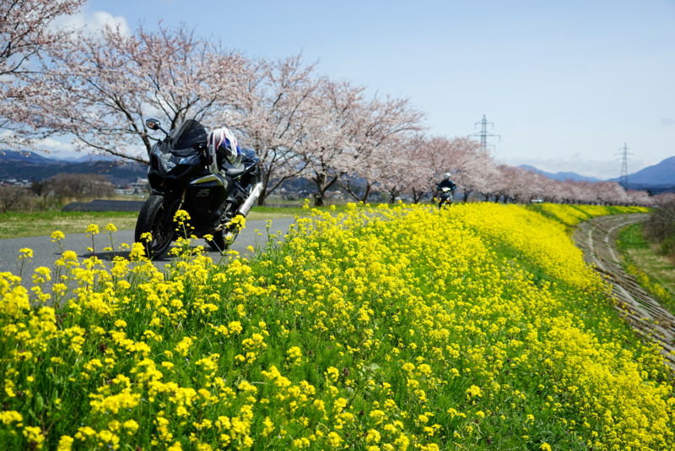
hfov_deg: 48.4
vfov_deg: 33.4
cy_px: 226
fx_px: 750
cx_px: 338
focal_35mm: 40
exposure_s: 1/1000
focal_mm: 40
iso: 100
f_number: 4
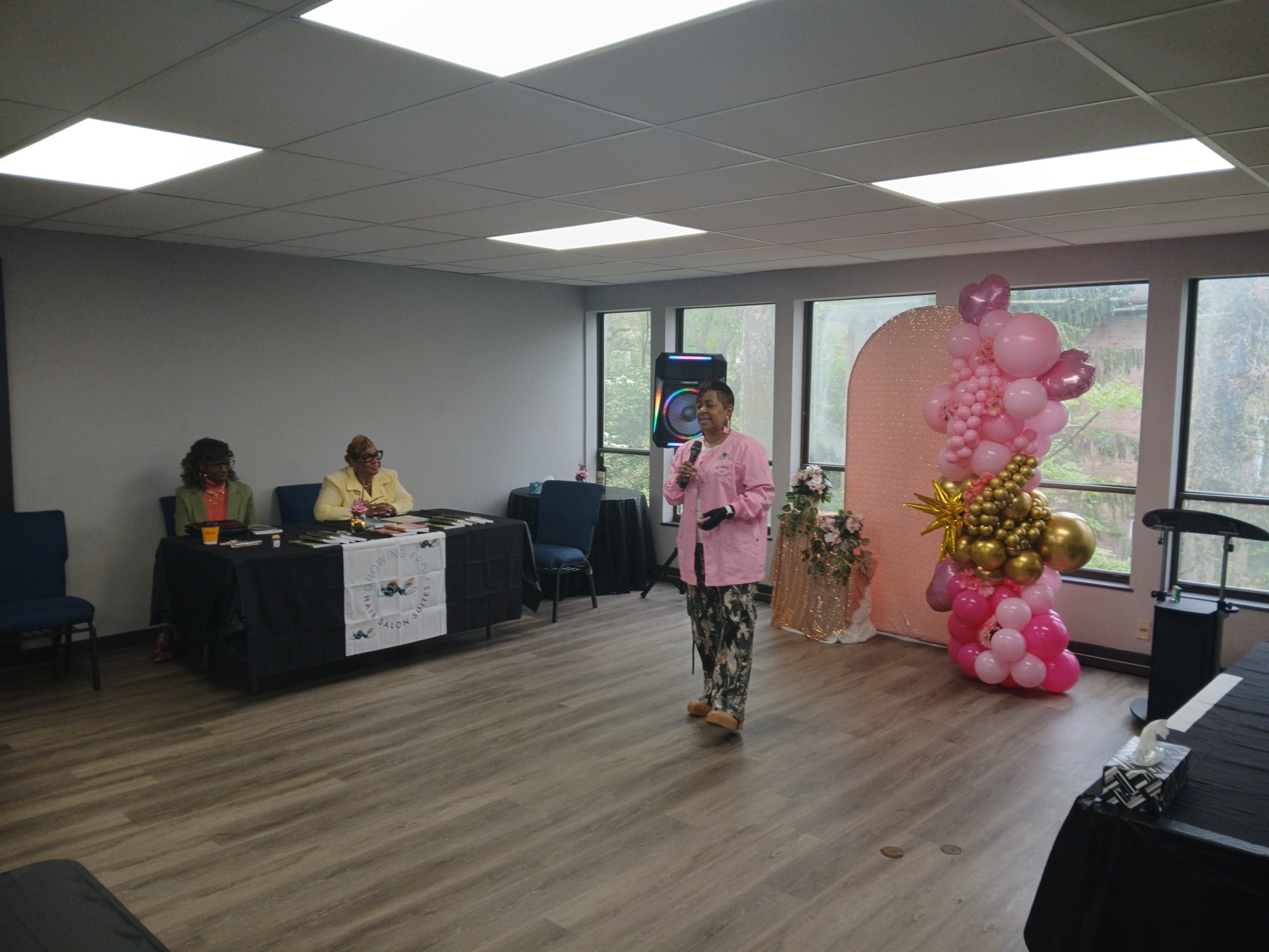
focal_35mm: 26
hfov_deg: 67.3
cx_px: 634
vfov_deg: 53.1
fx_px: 953
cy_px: 476
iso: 80
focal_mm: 3.98
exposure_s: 1/60
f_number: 1.8
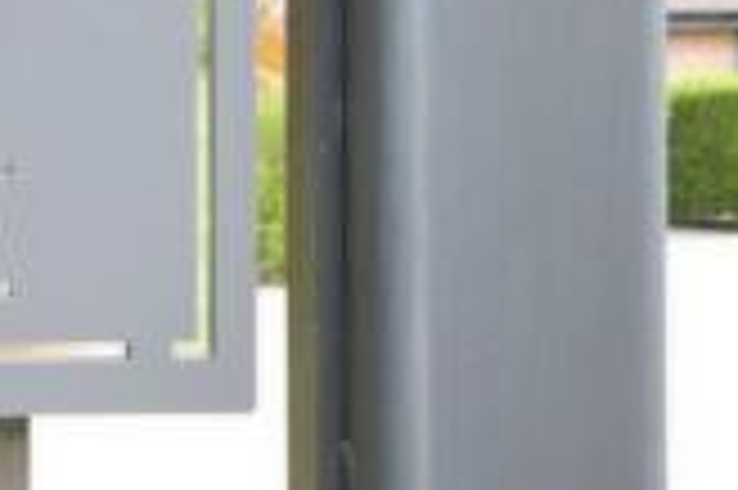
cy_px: 38
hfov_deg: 20.7
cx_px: -302
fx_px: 1782
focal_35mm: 87
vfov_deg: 15.5
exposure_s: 1/160
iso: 800
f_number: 8
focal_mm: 20
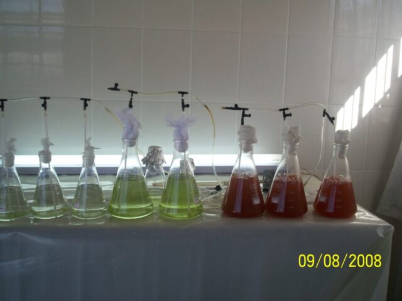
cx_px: 201
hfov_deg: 51.4
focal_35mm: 36
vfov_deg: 39.7
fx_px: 418
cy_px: 150
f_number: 4.5
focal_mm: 5.9
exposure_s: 1/157
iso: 100
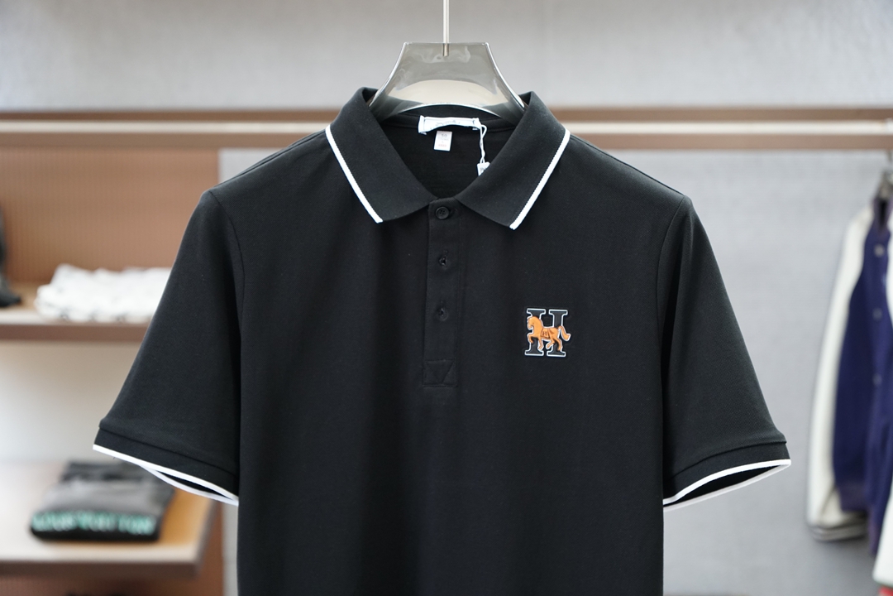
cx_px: 446
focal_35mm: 76
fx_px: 1897
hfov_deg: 26.5
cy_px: 298
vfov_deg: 17.8
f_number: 3.5
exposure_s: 1/125
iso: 800
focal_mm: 51
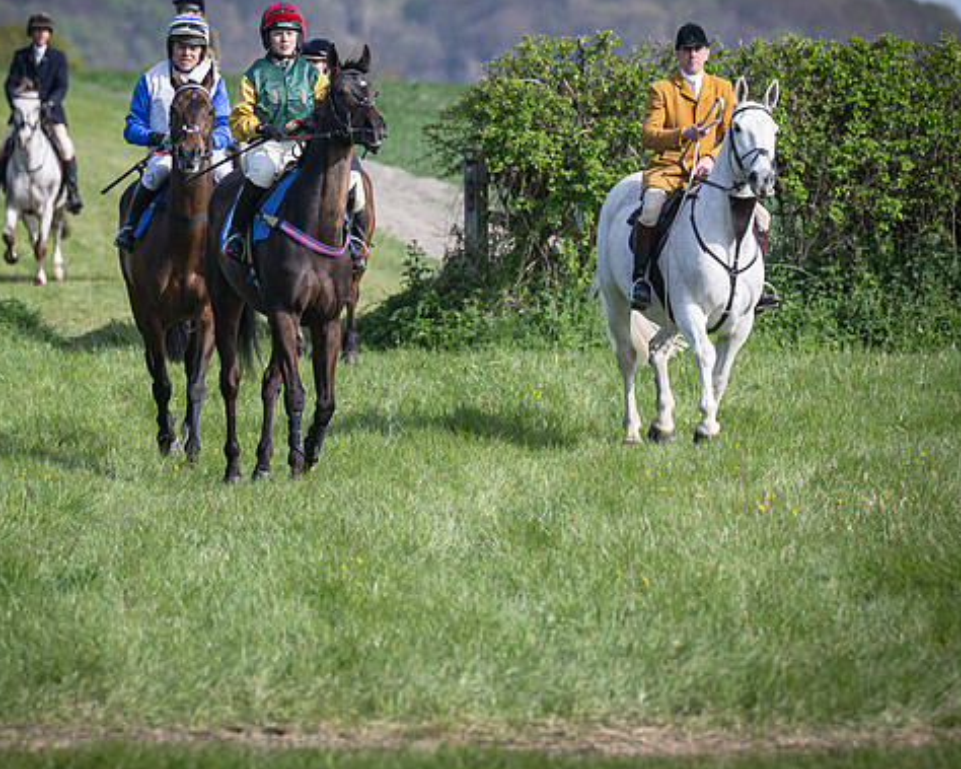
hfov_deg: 4.1
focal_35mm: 476
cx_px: 279
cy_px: 397
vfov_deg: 3.3
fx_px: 13536
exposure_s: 1/2500
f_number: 4
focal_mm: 200
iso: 400
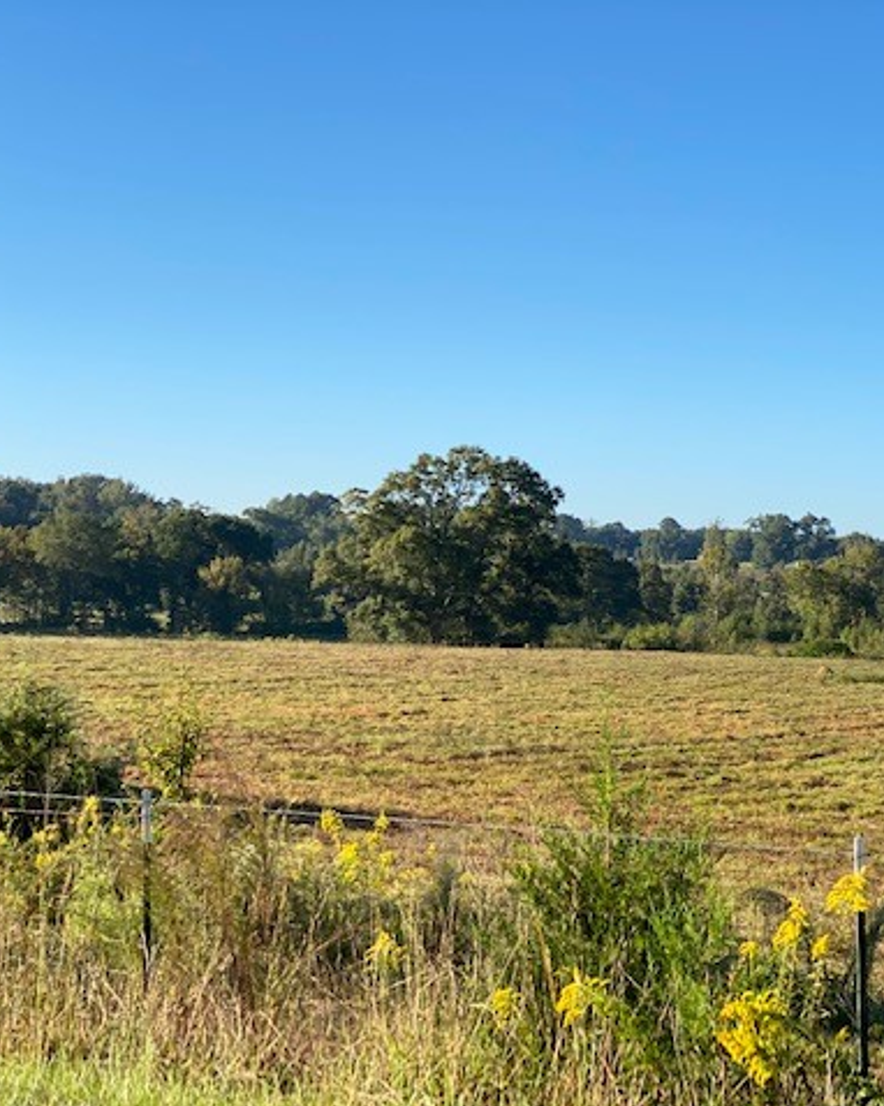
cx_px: 449
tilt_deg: -0.1
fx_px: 2225
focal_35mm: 68
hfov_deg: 22.5
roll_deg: -2.3
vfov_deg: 27.9
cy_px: 553
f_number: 2
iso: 20
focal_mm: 6
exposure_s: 1/922
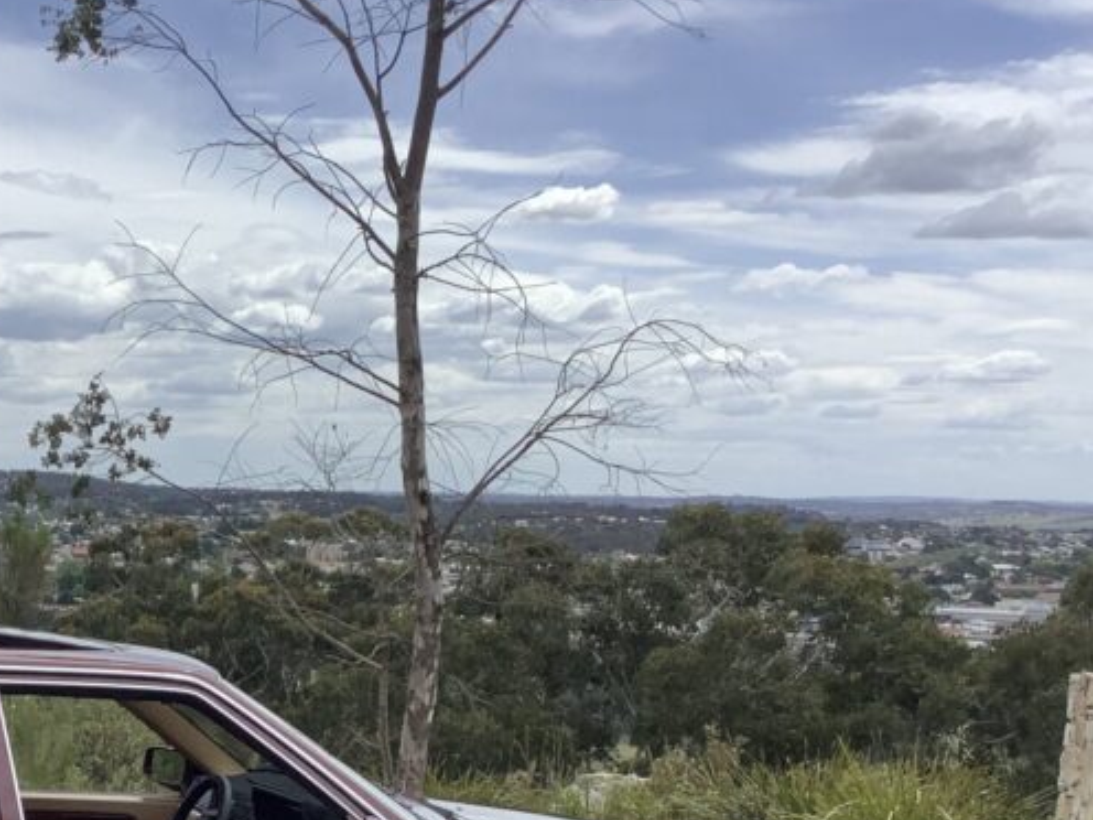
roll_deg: +0.4
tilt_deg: -8.1
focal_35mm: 64
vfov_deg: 22.2
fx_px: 2021
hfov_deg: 28.6
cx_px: 37
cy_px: 778
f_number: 2.4
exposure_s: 1/1852
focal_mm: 3.3
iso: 25
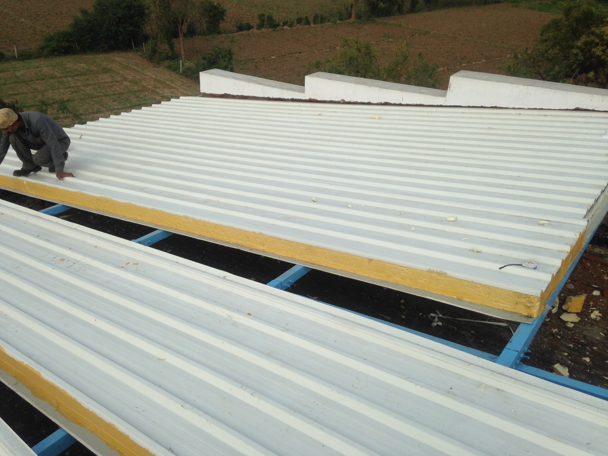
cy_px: 228
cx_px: 304
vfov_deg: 42.9
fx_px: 580
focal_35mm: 33
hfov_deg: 55.4
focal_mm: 4.12
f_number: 2.4
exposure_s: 1/2008
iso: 50
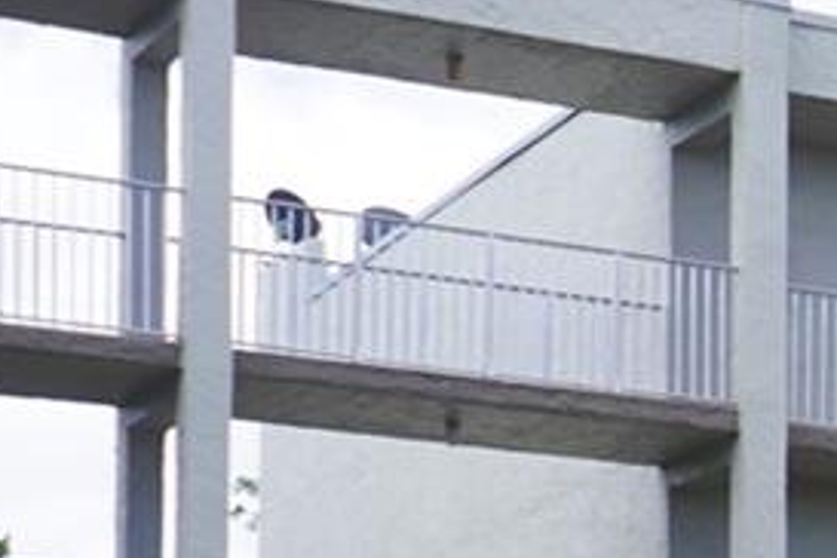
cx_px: 1794
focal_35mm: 164
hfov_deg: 11.1
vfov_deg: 8.0
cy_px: 1095
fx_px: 3813
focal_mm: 28
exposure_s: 1/250
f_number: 5
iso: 100
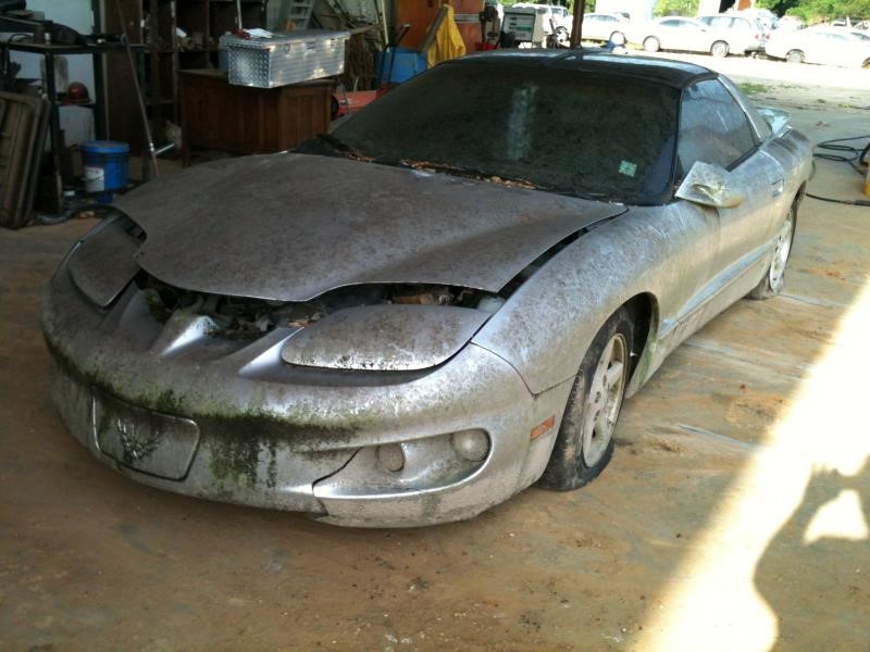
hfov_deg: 52.6
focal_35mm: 35
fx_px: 880
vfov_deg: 40.7
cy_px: 326
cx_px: 435
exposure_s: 1/321
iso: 64
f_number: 2.8
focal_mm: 3.85
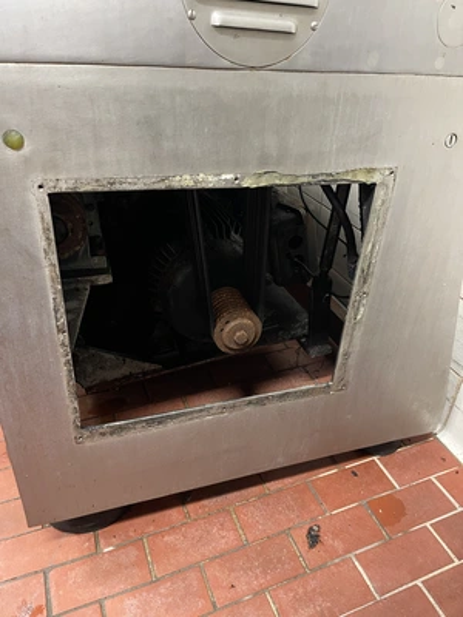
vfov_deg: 67.3
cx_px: 232
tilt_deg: -33.0
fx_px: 464
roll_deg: -2.1
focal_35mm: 26
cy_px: 308
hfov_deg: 53.1
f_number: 1.6
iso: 500
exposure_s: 1/30
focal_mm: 5.1
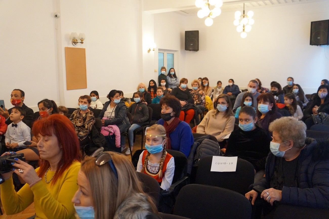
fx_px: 274
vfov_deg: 43.6
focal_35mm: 30
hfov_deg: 62.0
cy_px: 110
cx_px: 164
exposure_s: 1/100
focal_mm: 20
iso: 3200
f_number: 3.5
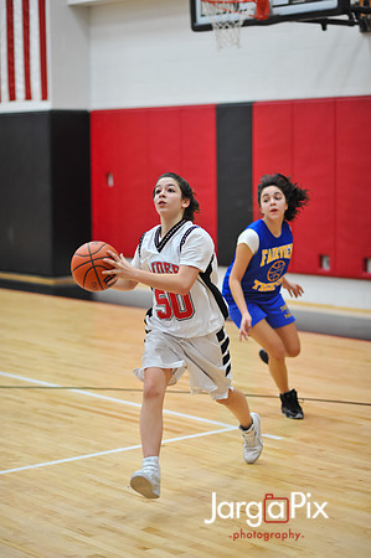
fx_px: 1317
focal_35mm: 85
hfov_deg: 16.0
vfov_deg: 23.9
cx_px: 186
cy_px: 279
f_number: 2
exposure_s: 1/500
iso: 1400
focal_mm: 85
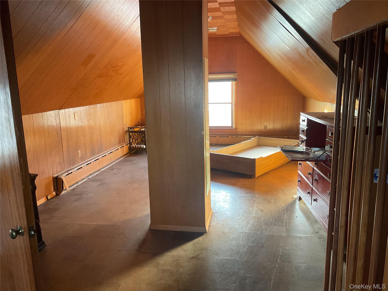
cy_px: 146
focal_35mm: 29
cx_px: 194
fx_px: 325
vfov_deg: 48.2
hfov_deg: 61.7
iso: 200
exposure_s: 1/50
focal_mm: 3
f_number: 1.8
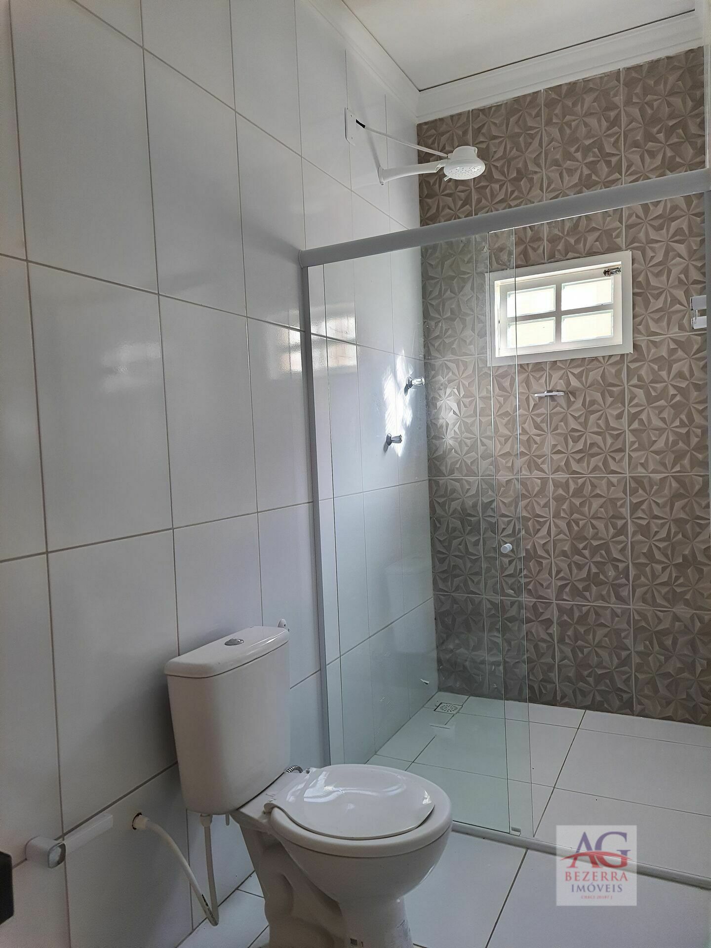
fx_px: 657
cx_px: 356
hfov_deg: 56.8
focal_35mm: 24
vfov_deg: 71.6
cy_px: 474
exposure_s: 1/120
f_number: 1.8
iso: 200
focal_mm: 5.23
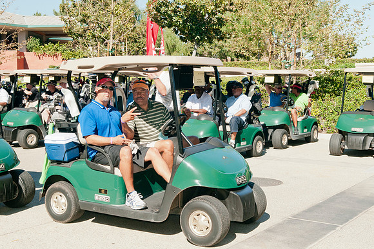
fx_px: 529
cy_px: 124
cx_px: 187
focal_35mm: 51
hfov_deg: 38.9
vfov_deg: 26.4
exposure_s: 1/250
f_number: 10
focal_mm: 34
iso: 400
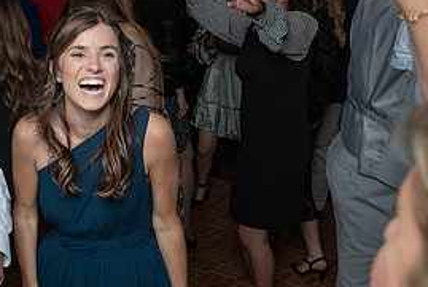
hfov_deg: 28.3
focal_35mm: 66
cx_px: -15
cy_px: 141
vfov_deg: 20.7
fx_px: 786
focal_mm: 29
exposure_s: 1/200
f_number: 5.6
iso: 2000
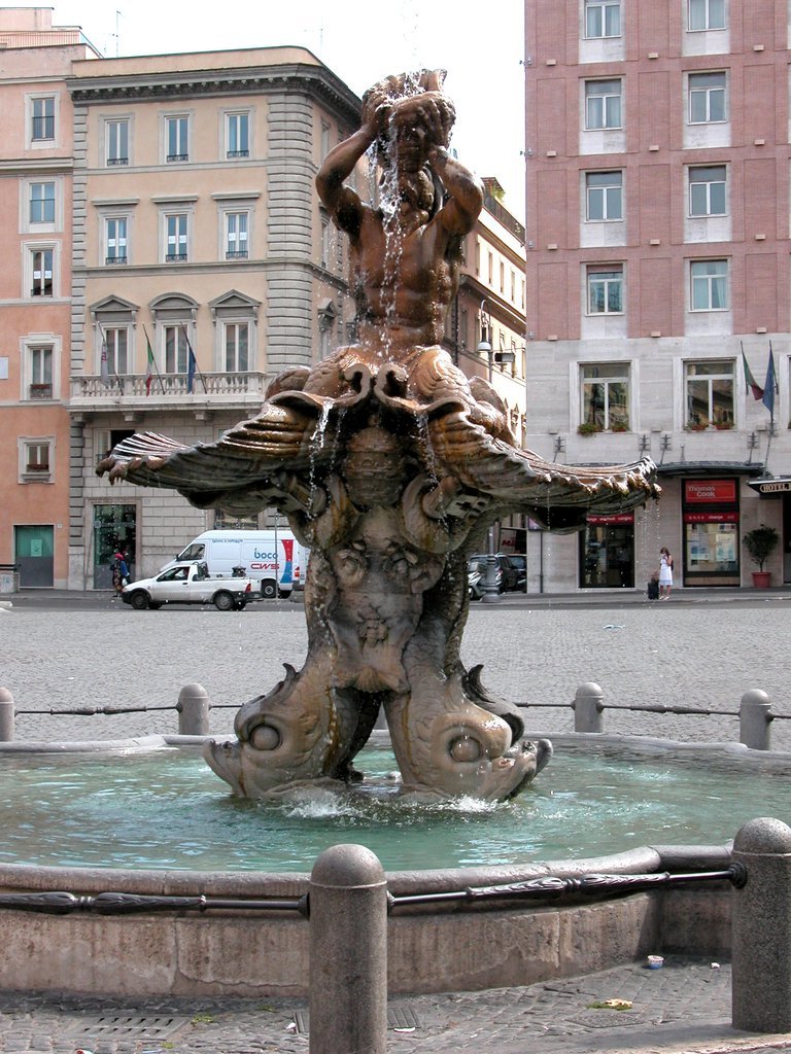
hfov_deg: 22.3
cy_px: 527
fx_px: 2011
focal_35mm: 66
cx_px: 396
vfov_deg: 29.4
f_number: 5.2
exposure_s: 1/281
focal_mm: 16.8
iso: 100
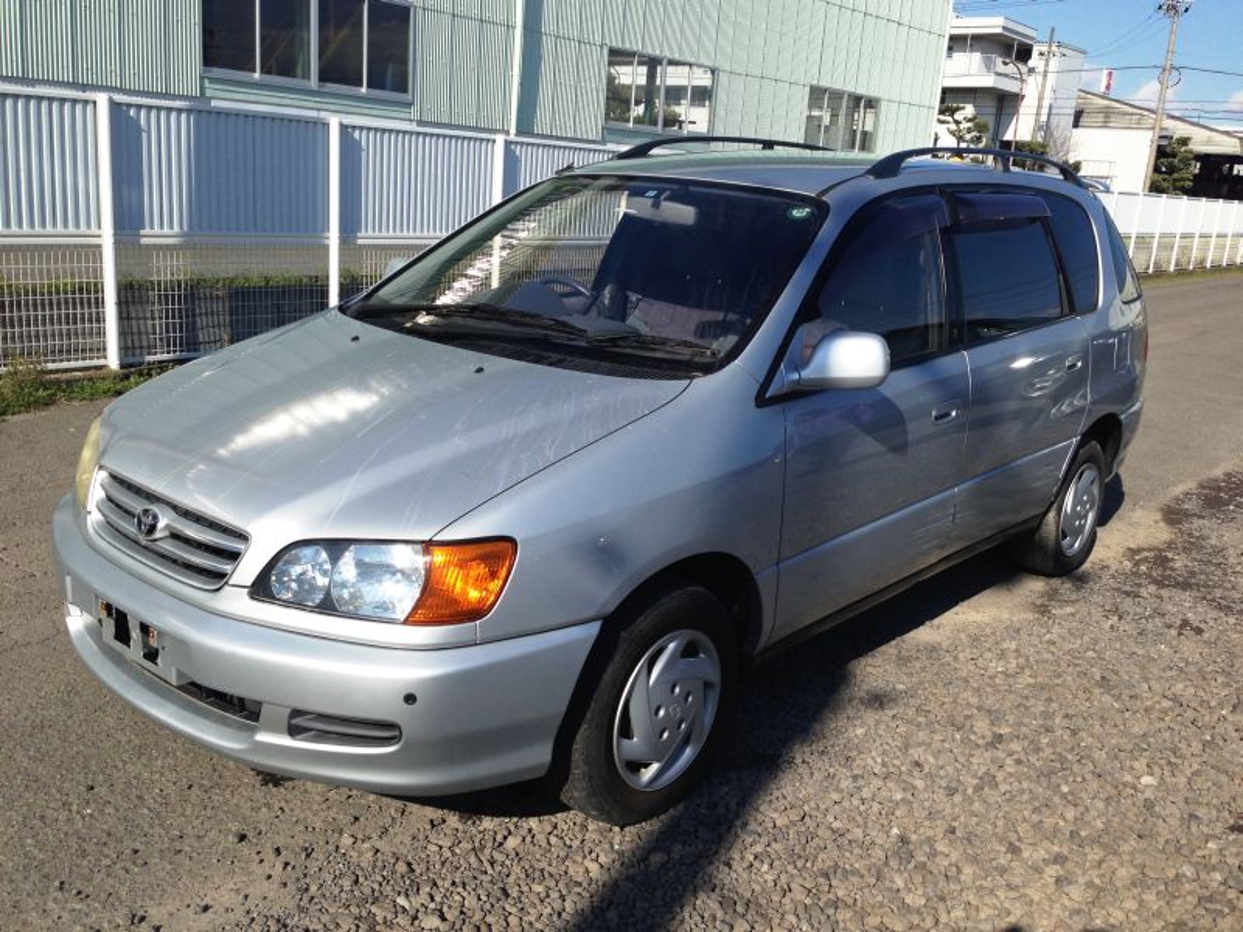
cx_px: 622
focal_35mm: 33
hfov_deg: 55.4
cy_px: 466
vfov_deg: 42.9
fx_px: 1185
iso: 50
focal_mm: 4.12
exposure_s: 1/1938
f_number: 2.4
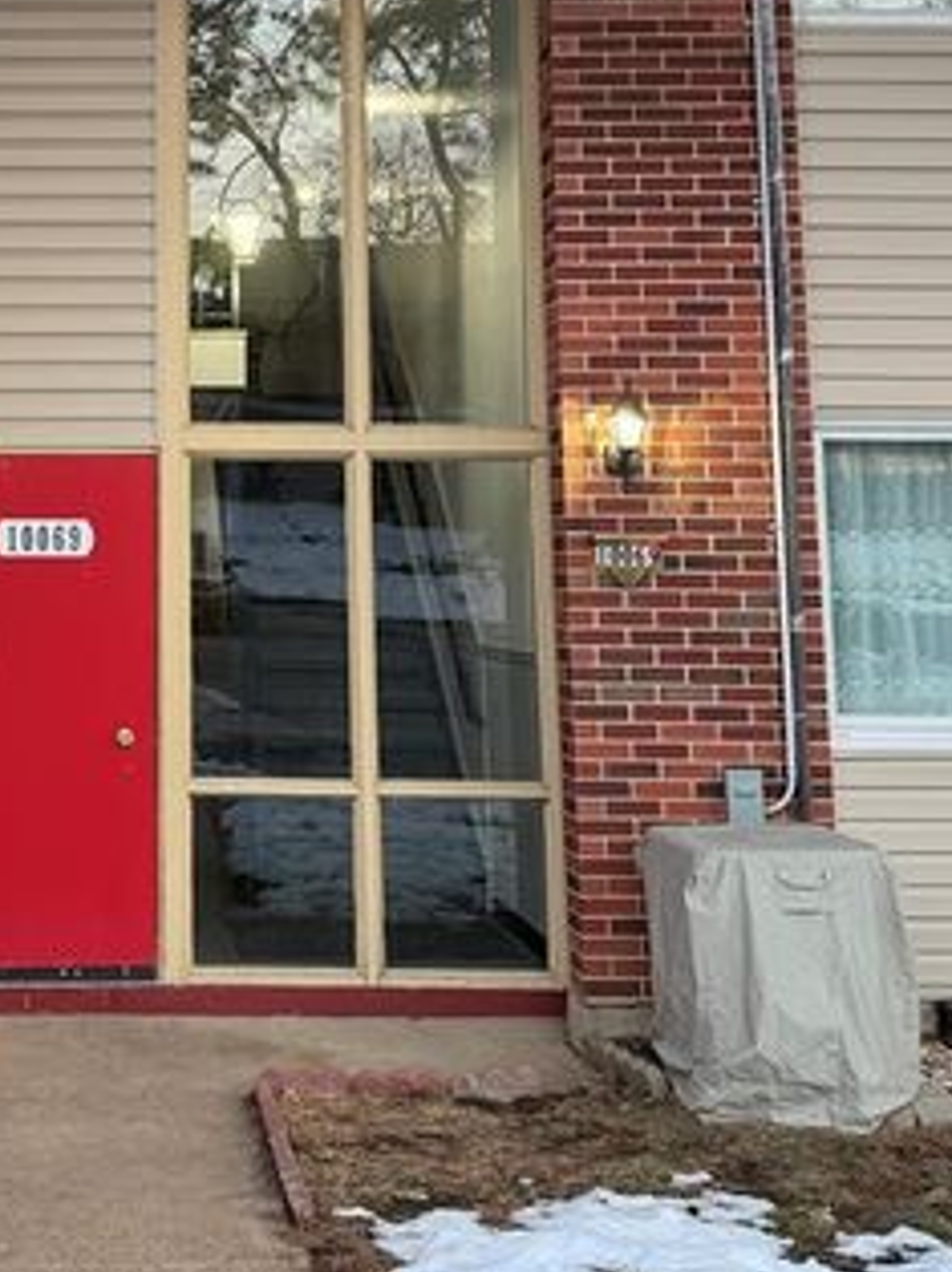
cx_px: 117
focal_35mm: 51
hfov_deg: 27.6
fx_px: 1873
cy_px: 318
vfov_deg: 36.6
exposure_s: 1/60
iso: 250
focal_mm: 6.76
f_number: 1.78
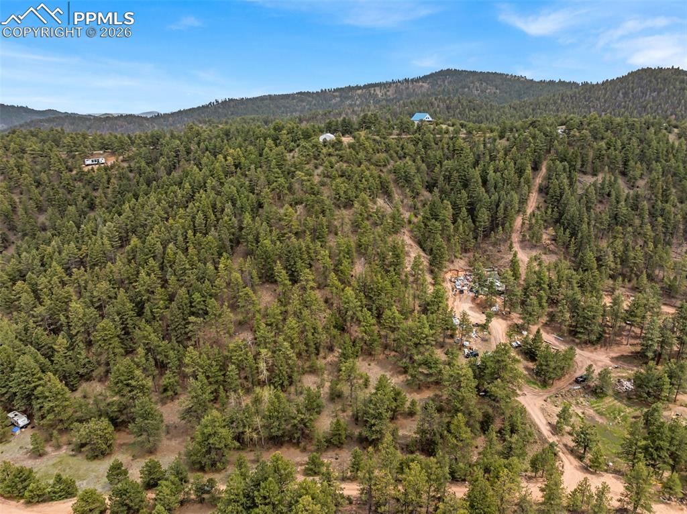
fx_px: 476
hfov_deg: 71.6
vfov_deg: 56.7
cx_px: 344
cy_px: 257
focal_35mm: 24
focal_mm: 12.29
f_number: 2.8
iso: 120
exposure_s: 1/160
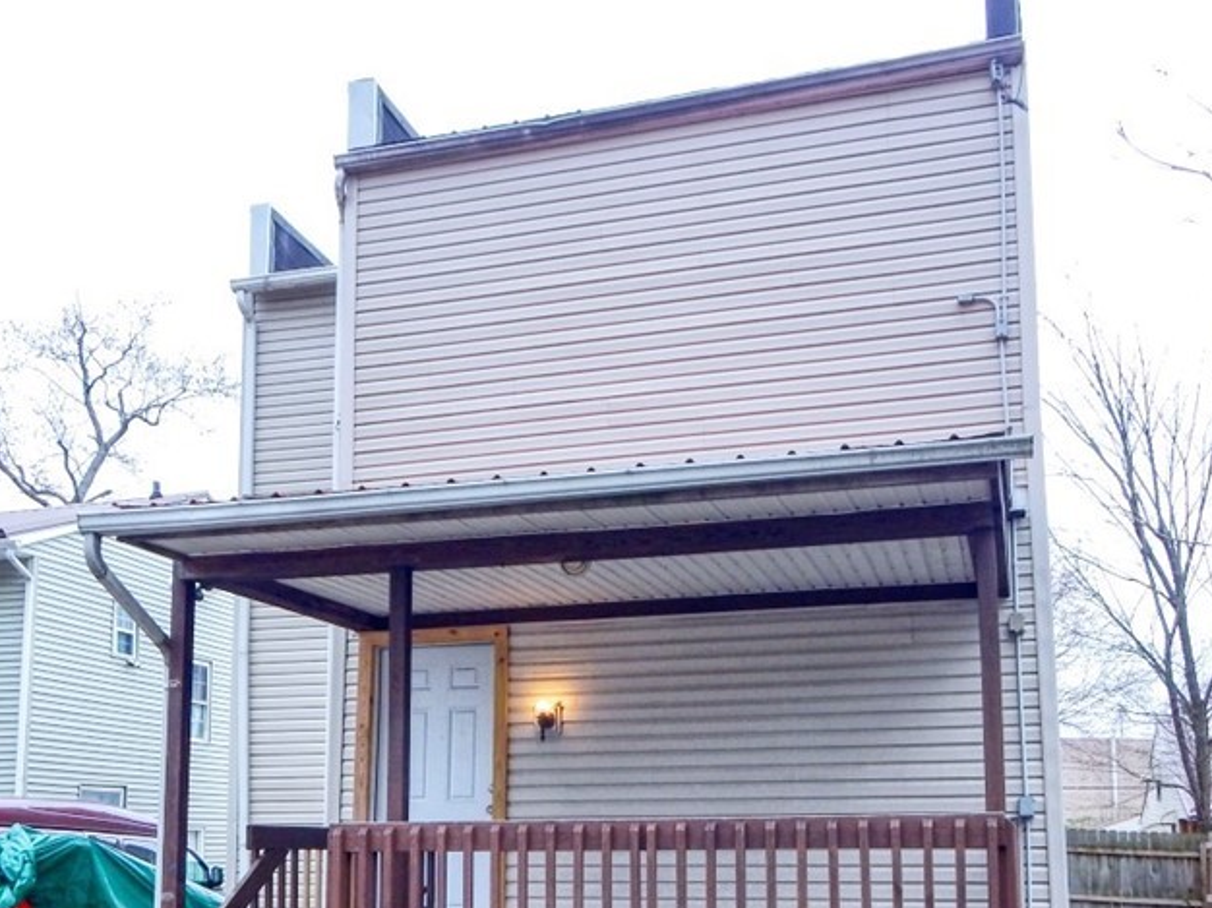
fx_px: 1260
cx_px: 645
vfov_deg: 38.5
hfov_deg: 51.3
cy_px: 691
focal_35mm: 36
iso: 125
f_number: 3
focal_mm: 4
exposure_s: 1/160
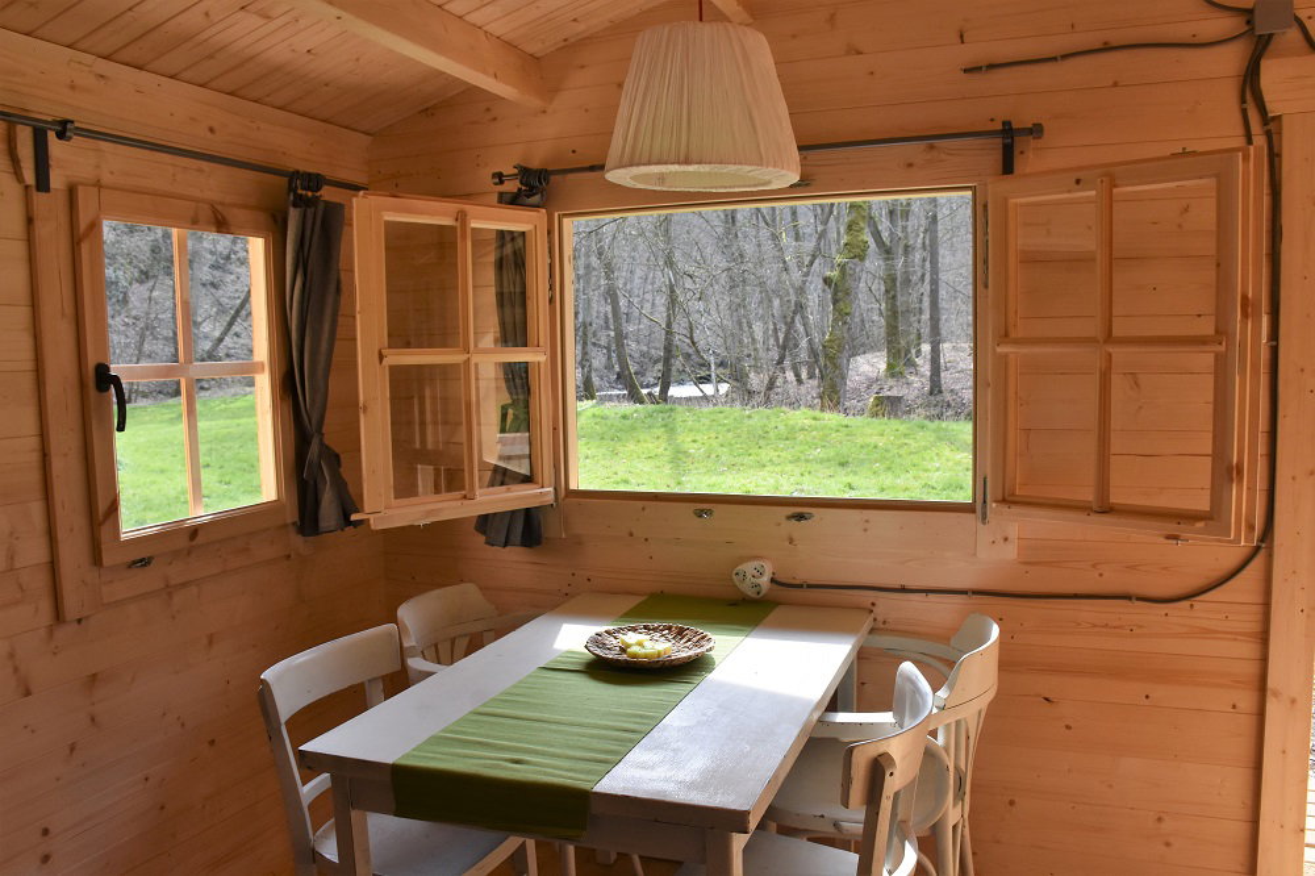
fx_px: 986
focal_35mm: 27
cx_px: 658
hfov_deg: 67.4
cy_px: 438
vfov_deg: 47.9
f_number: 8
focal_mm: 18
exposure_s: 1/320
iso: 800
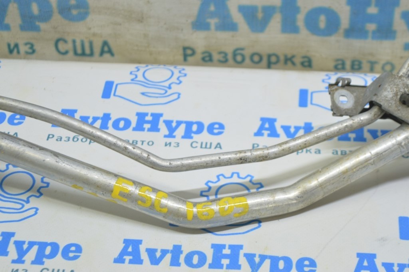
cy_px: 136
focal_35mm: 82
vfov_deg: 16.5
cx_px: 204
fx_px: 937
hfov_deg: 24.6
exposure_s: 1/20
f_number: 5.6
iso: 400
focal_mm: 55
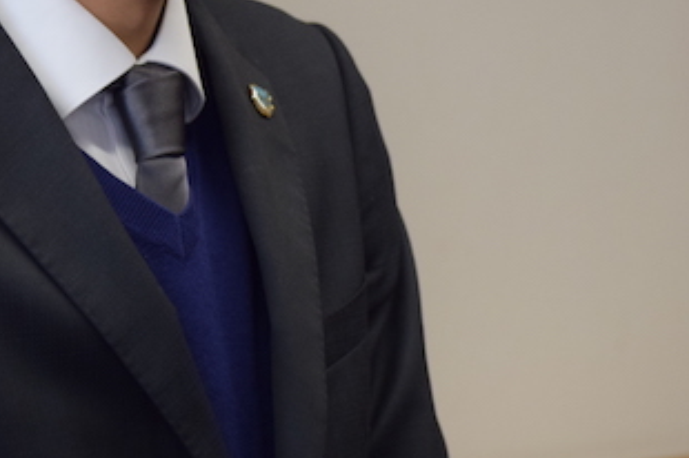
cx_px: -9
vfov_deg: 4.3
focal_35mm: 318
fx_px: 6080
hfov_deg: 6.5
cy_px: -41
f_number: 4.2
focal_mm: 82
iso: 800
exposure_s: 1/160
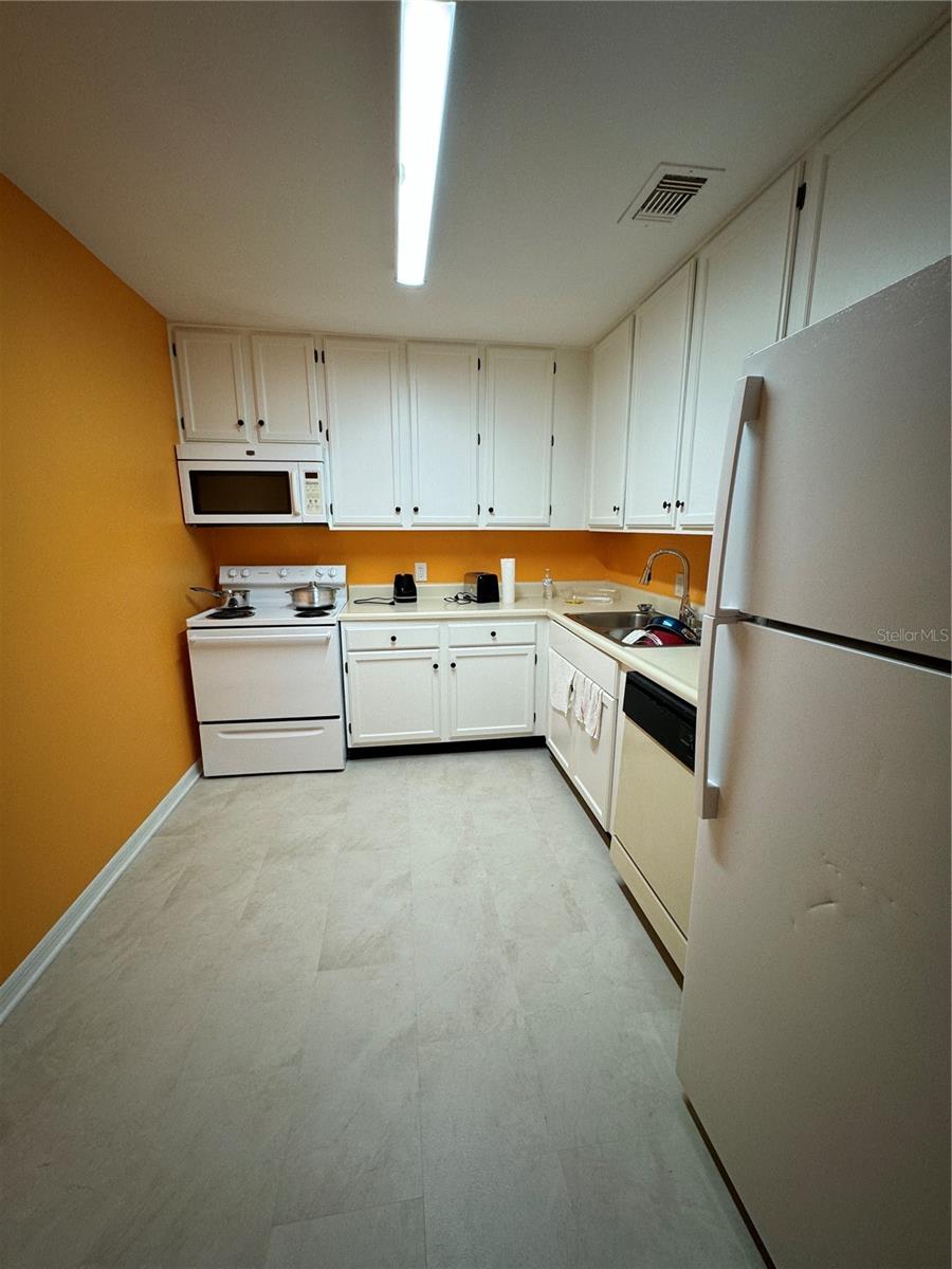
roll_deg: +0.4
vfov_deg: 102.1
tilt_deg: -11.9
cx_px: 476
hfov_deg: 85.7
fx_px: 513
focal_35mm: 14
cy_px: 634
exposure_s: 1/120
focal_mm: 2.22
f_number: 2.2
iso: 125
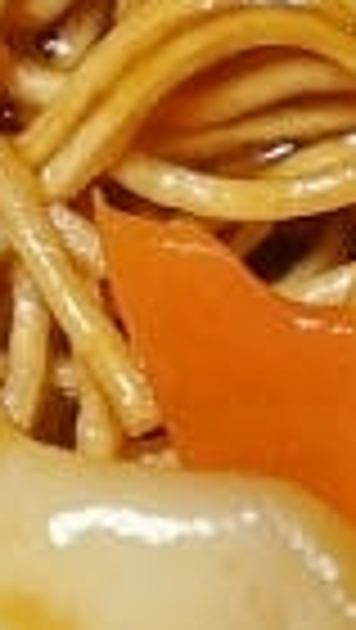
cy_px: -27
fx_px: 8706
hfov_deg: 2.3
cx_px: 158
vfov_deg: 4.1
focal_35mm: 520
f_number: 4
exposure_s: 1/160
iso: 400
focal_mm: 58
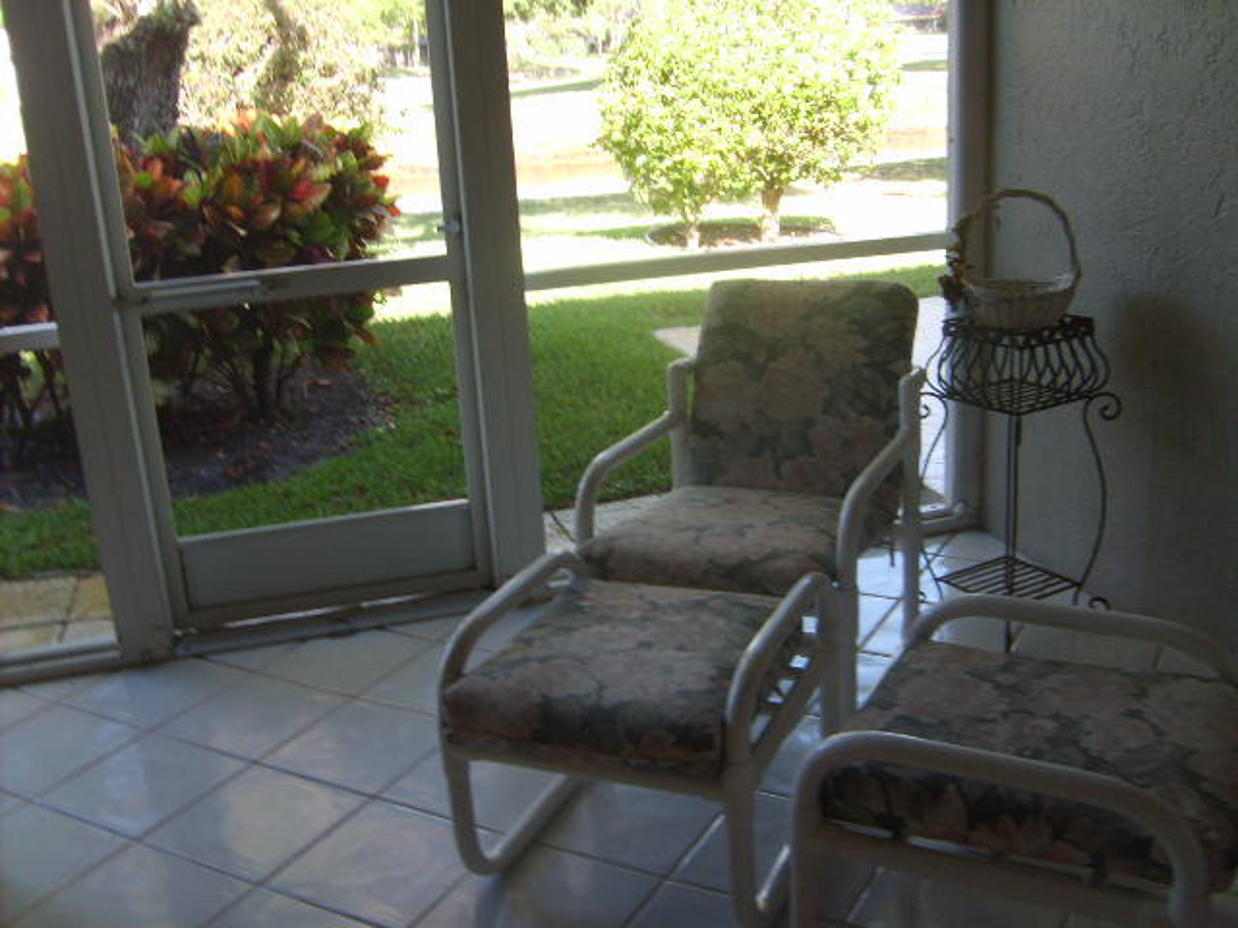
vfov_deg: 40.7
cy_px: 464
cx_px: 619
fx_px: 1252
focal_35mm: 35
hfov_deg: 52.6
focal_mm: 5.8
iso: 50
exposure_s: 1/60
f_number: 2.8
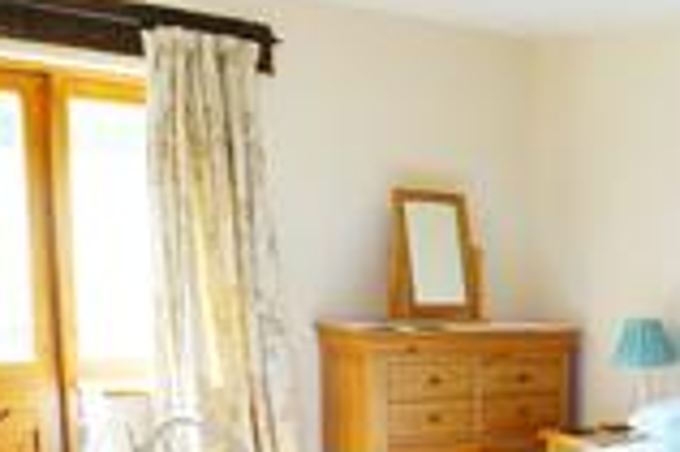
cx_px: 844
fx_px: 1076
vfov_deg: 22.8
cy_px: 448
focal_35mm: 57
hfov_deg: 29.5
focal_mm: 12
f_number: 9
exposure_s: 1/60
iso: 2500
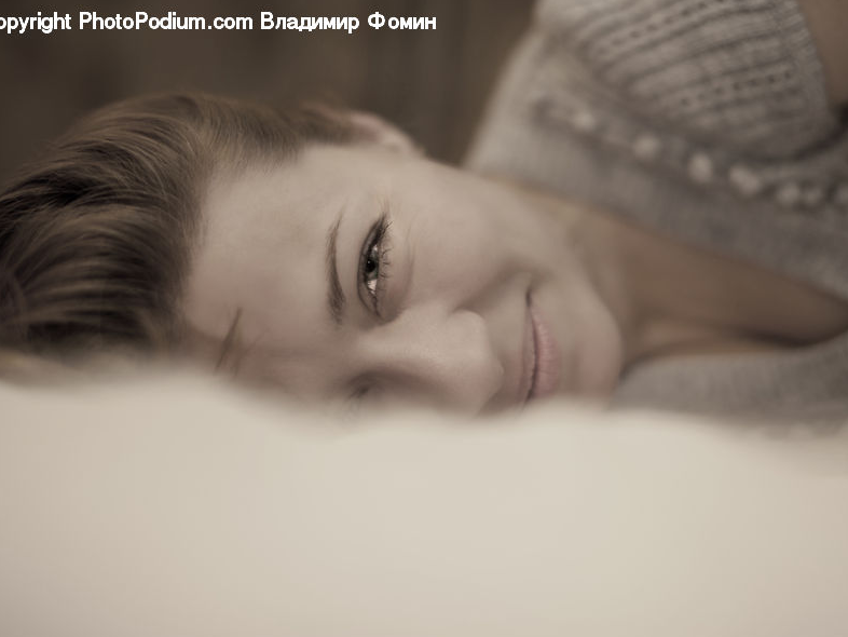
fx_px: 1348
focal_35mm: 55
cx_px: 465
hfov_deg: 34.9
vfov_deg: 26.6
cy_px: 319
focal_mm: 50
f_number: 1.4
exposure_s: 1/60
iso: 200
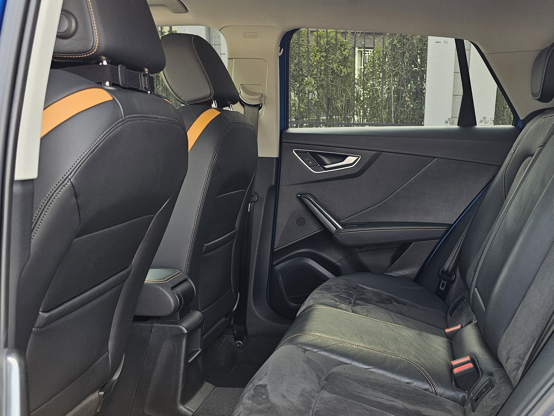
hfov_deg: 49.2
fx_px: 592
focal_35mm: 37
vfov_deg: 37.7
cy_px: 314
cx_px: 375
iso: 100
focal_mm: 6.3
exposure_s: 1/190
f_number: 1.7
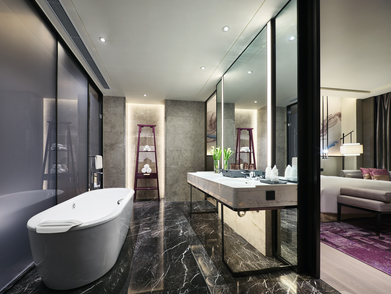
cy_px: 147
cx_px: 196
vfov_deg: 89.9
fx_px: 147
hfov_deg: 106.2
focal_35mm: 13
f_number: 16
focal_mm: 17
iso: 200
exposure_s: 1.5
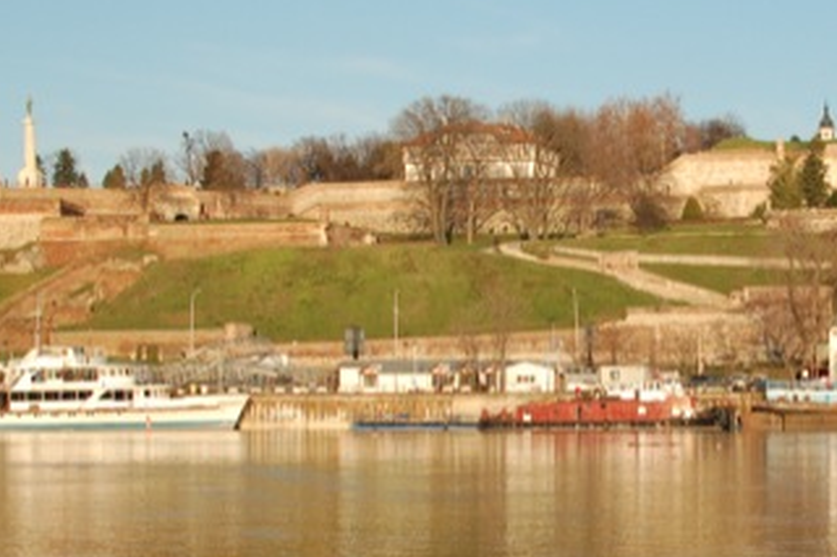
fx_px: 2440
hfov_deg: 19.4
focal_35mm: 105
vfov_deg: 13.0
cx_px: 575
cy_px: 388
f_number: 10
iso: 400
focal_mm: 35
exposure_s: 1/400
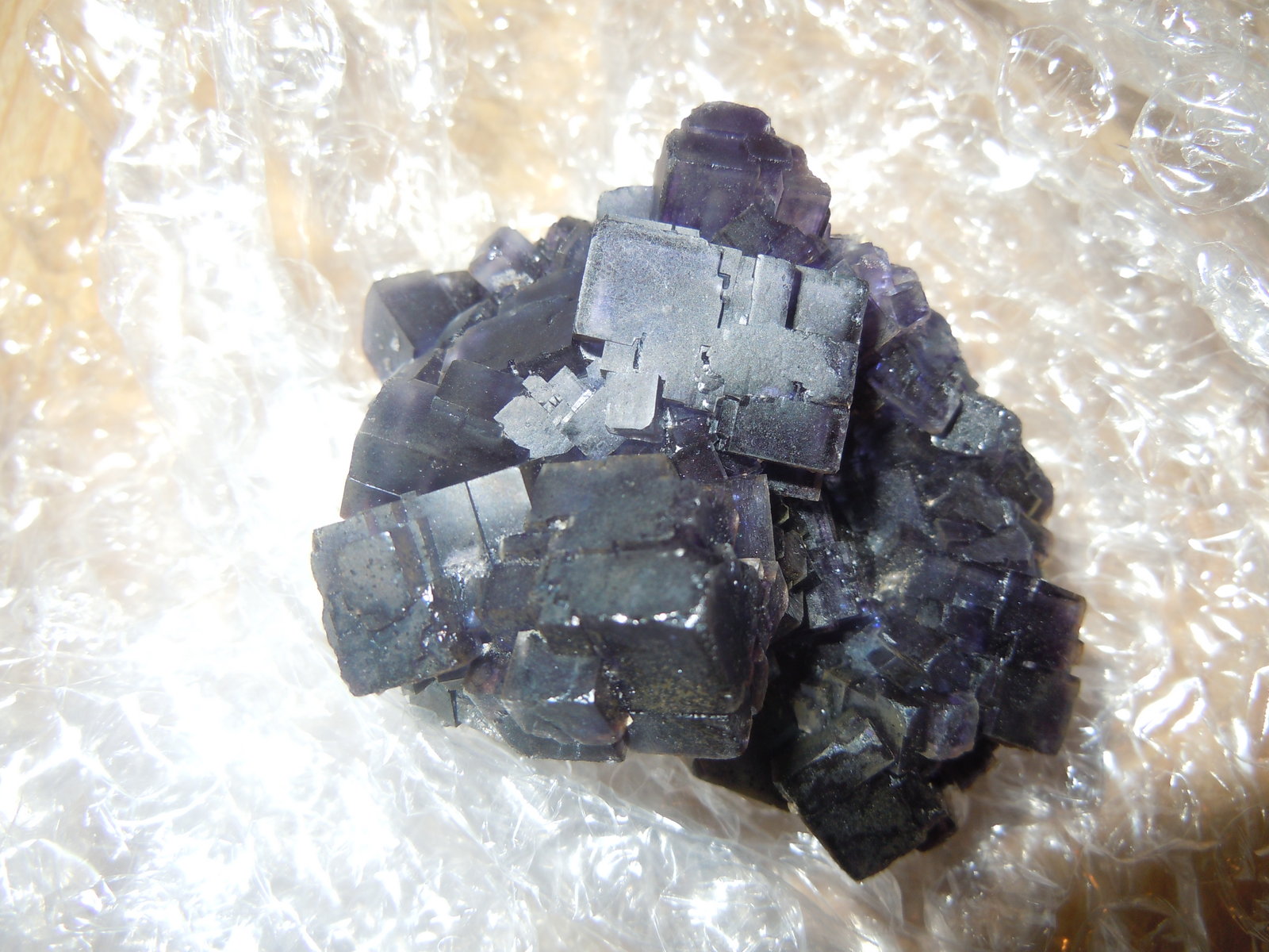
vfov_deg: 46.8
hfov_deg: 60.0
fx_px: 1100
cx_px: 634
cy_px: 476
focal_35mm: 30
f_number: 3.5
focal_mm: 5.4
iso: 100
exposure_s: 1/30
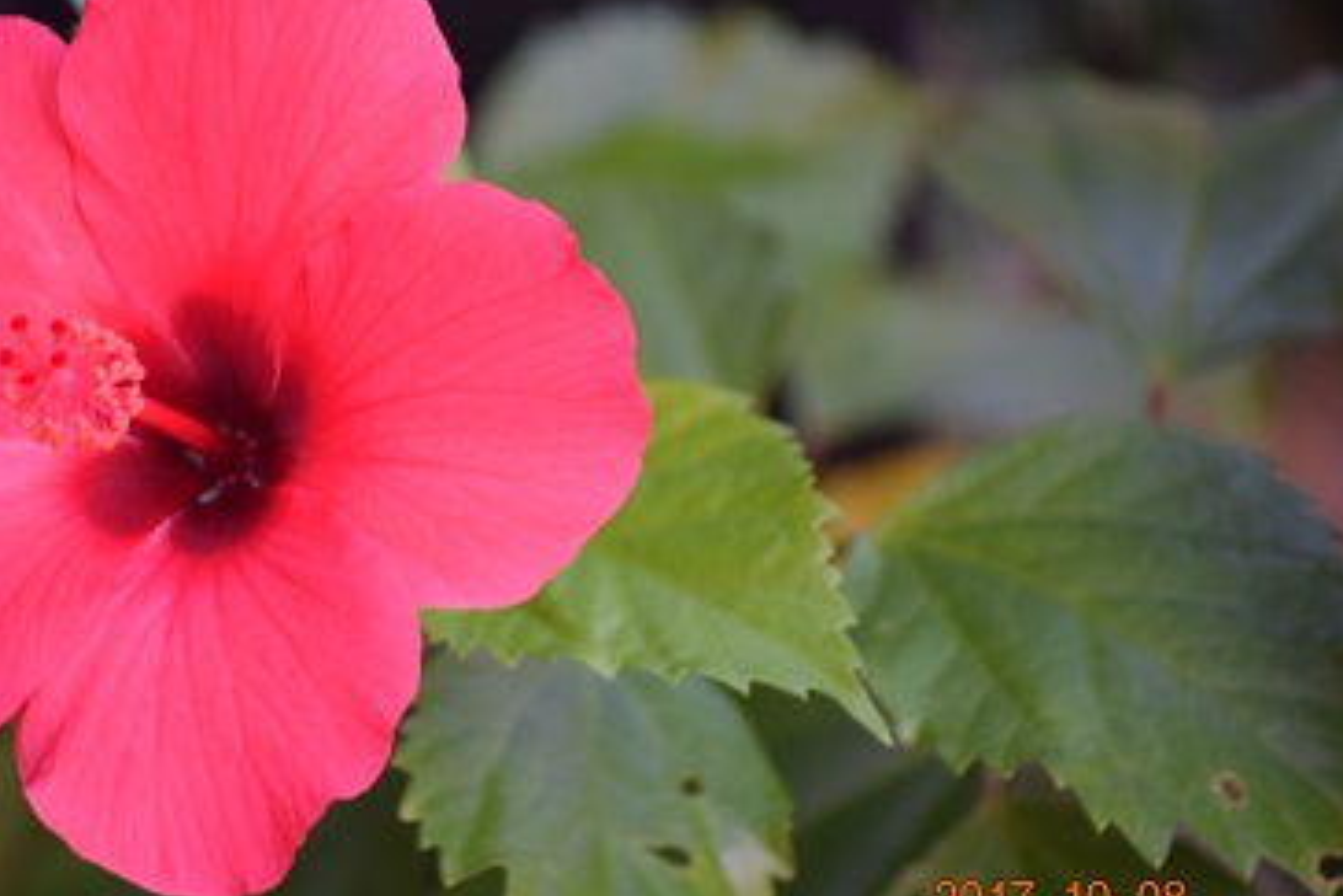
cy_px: 398
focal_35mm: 241
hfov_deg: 8.5
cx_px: 469
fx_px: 8994
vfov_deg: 5.7
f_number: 4.8
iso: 400
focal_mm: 122
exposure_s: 1/100
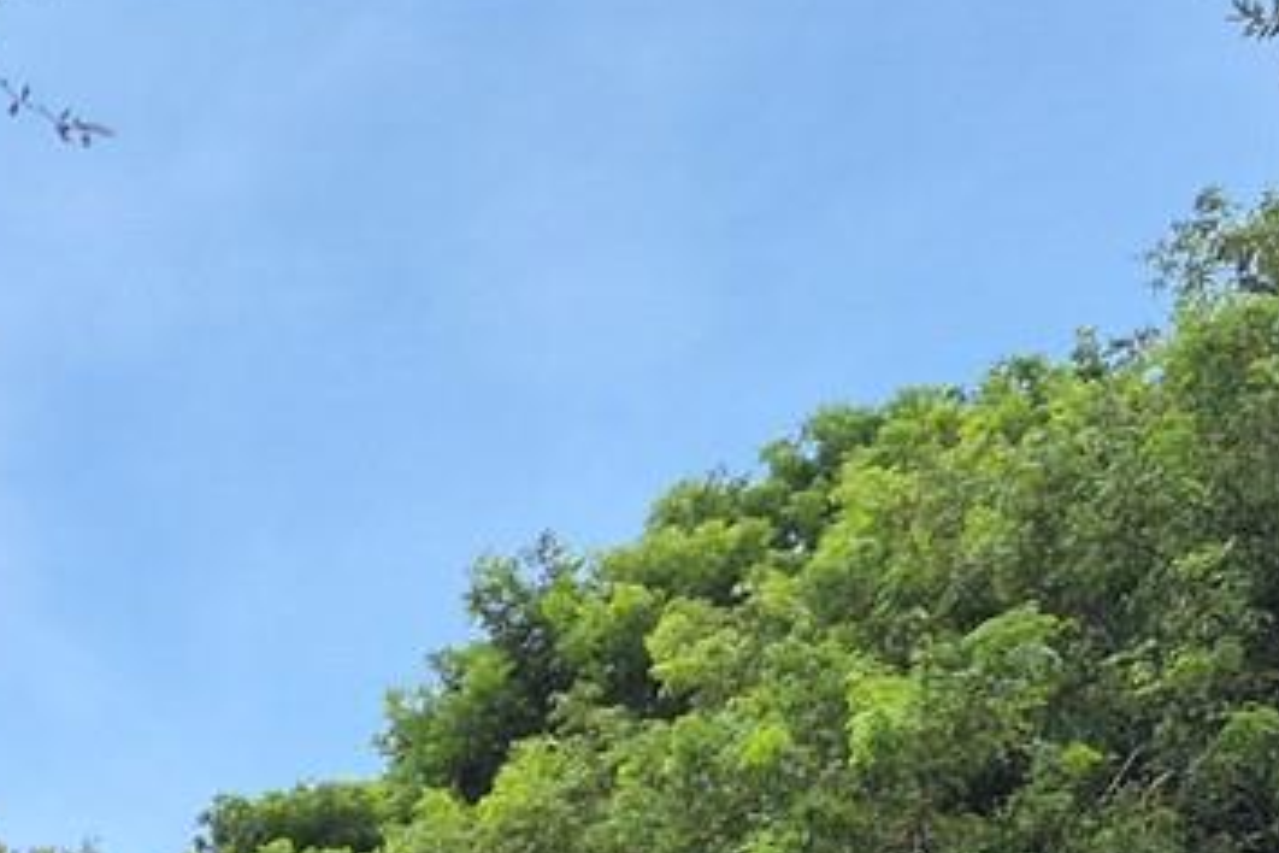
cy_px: 1684
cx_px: -513
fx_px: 3837
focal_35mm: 108
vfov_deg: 11.5
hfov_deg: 17.4
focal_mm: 5.4
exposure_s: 1/1068
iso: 25
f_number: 1.8
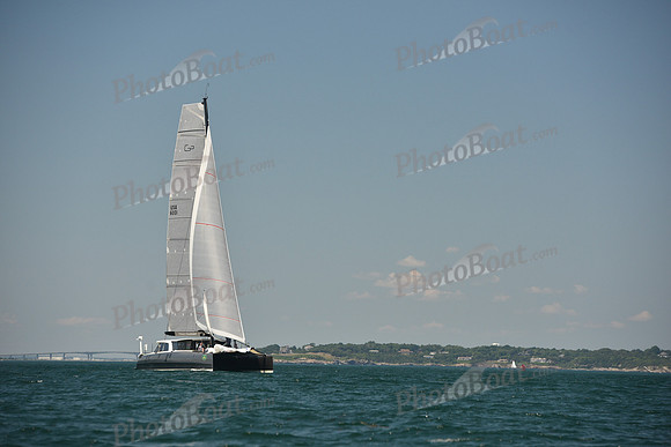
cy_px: 224
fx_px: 2983
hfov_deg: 12.8
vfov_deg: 8.6
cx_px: 336
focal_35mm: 160
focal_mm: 160
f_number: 5.6
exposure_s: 1/1250
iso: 320
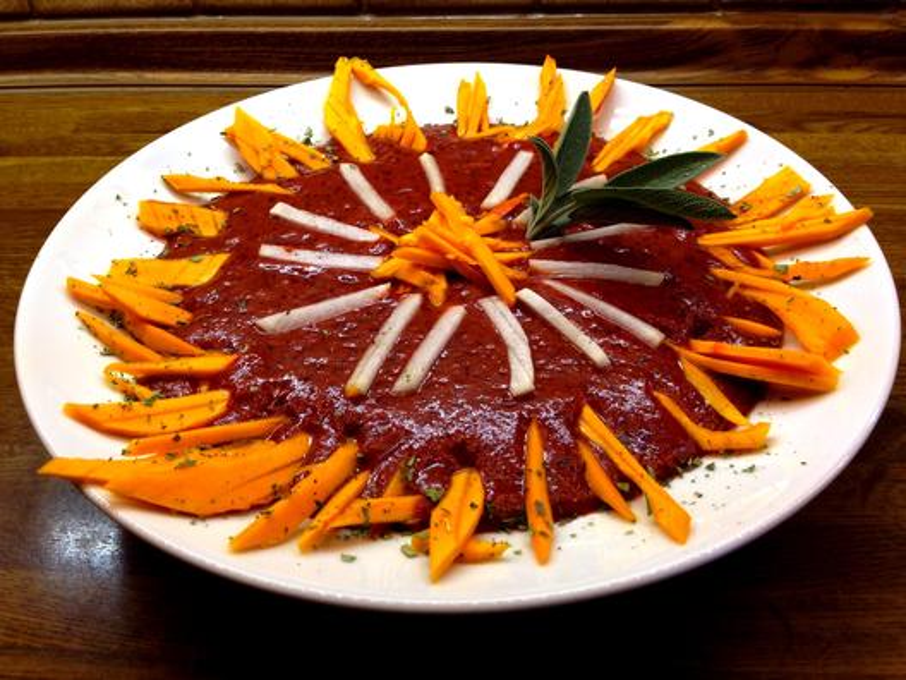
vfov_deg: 42.9
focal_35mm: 33
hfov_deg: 55.4
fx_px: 864
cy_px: 340
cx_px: 453
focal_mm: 4.12
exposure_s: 1/30
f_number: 2.4
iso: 50
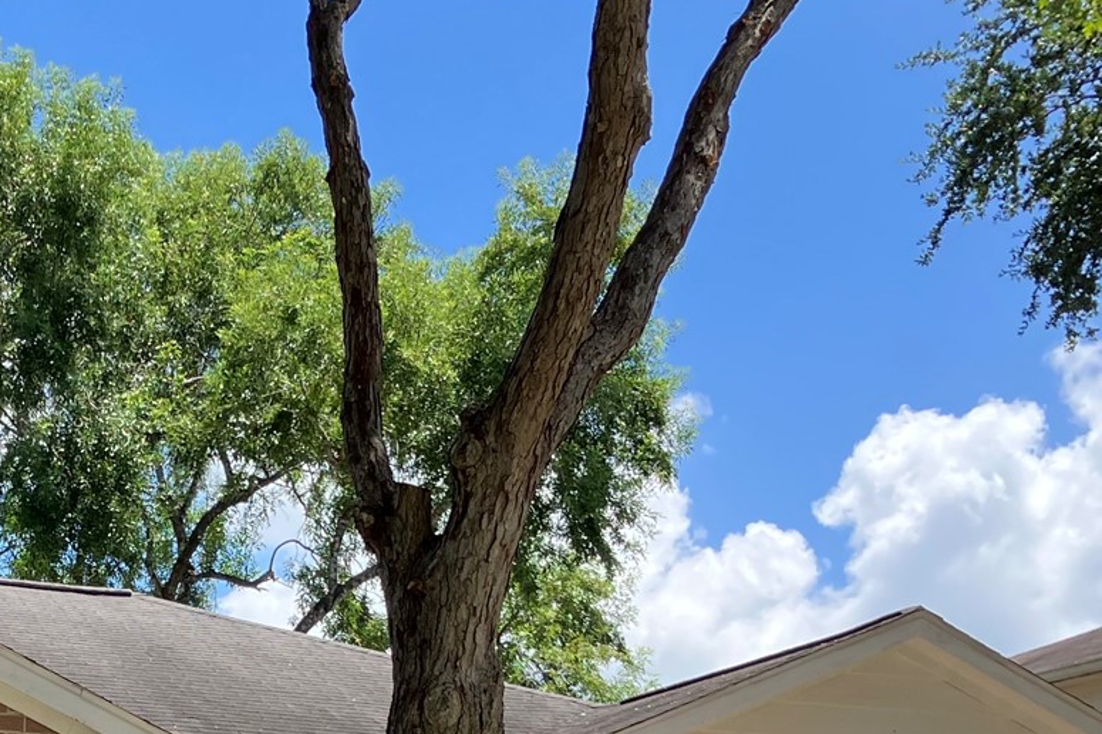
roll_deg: -1.9
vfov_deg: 16.7
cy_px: 962
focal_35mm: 77
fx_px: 2356
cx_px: 124
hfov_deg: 25.6
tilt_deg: +4.9
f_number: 1.8
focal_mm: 3.99
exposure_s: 1/725
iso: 32
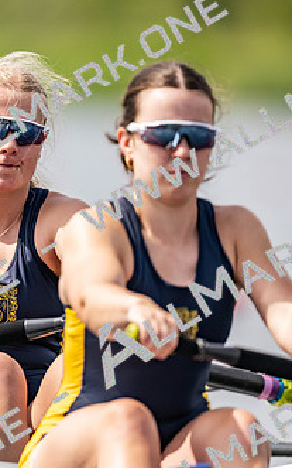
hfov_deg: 1.2
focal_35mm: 1073
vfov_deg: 2.0
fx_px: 13656
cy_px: 255
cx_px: -23
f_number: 4
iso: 320
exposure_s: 1/2500
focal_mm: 600
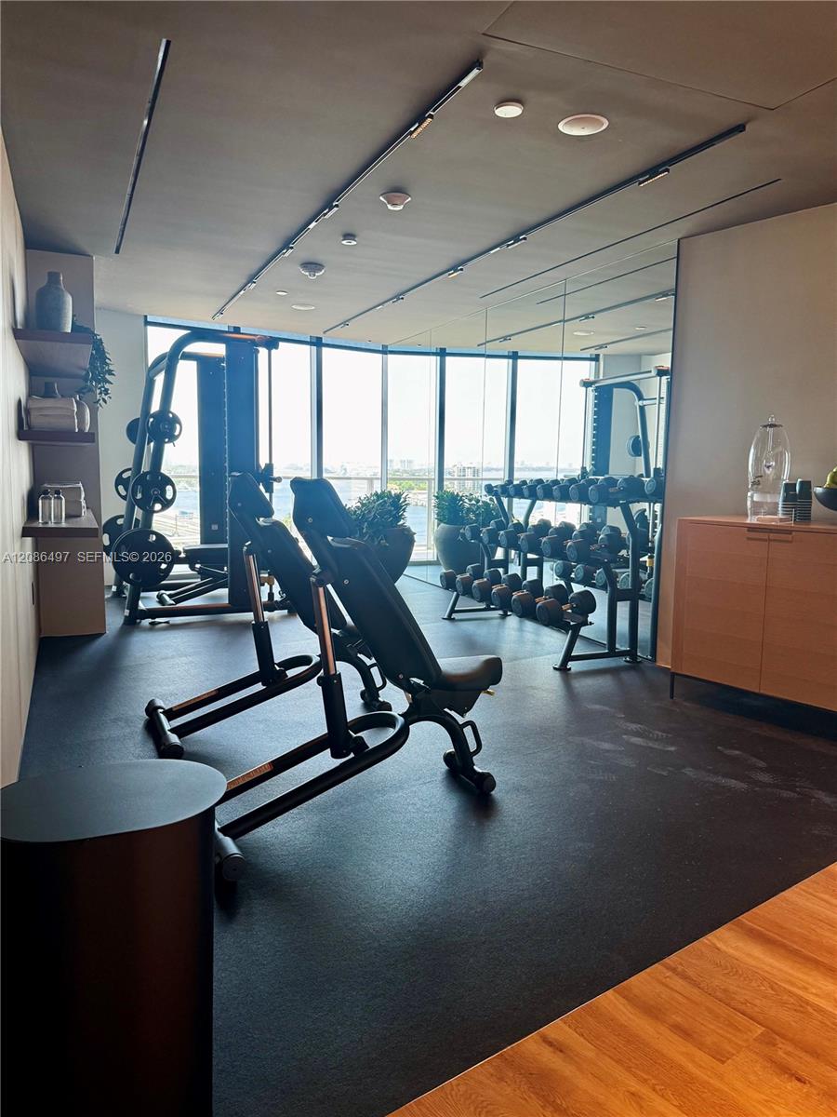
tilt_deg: -6.7
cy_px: 558
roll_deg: -1.1
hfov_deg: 56.8
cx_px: 418
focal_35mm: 24
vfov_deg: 71.6
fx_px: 774
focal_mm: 6.76
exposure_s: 1/120
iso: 160
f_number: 1.78
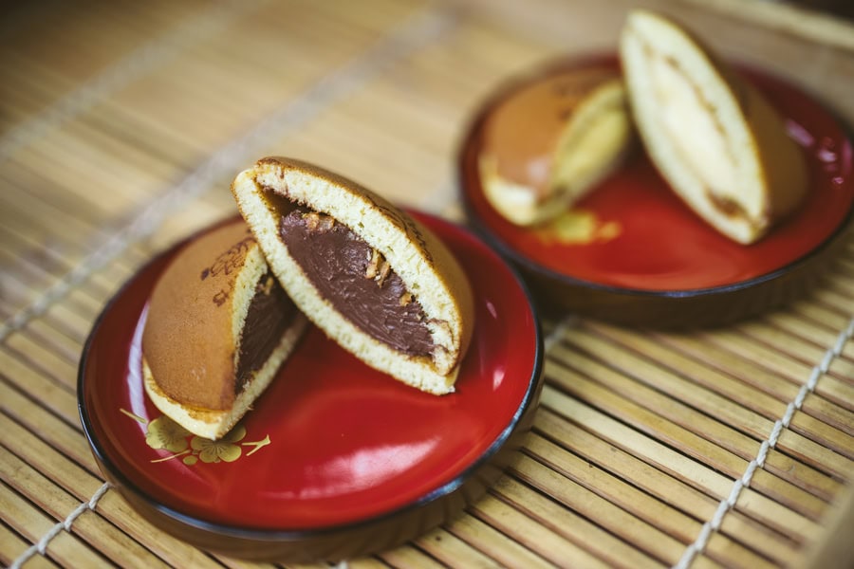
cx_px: 427
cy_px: 284
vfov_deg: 27.0
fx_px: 1186
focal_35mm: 50
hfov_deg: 39.6
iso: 400
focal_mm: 50
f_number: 1.2
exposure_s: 1/1600
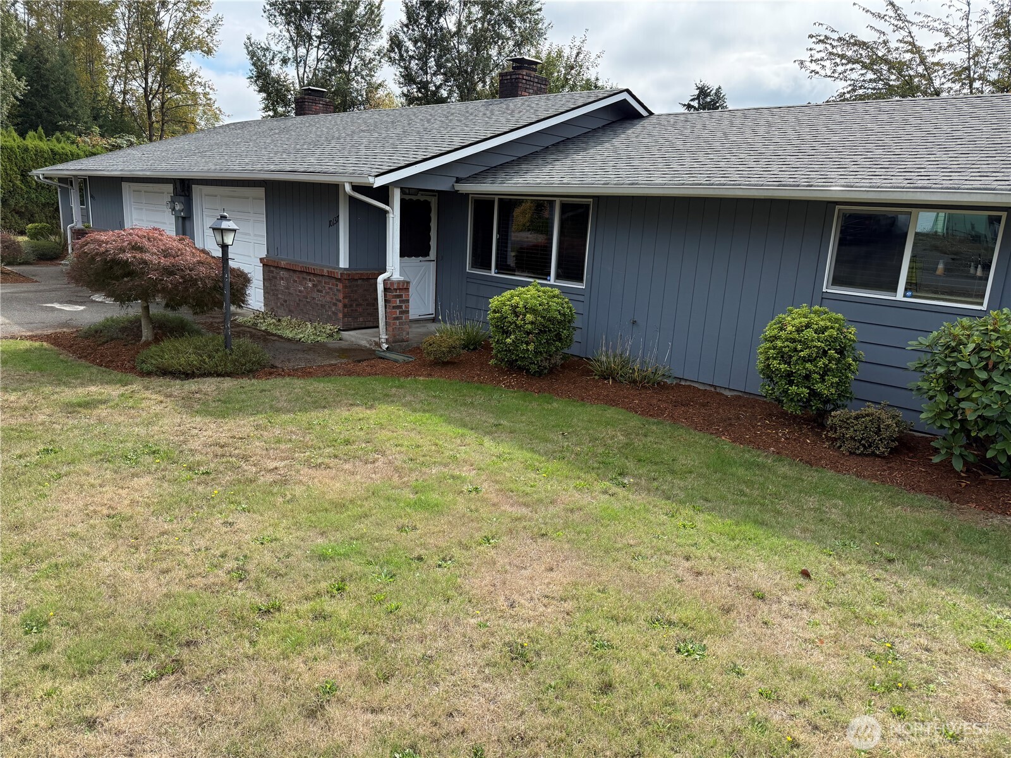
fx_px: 701
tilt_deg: -13.3
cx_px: 506
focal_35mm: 24
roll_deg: -2.9
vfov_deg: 56.8
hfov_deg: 71.6
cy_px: 379
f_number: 1.78
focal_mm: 6.76
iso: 100
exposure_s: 1/2703
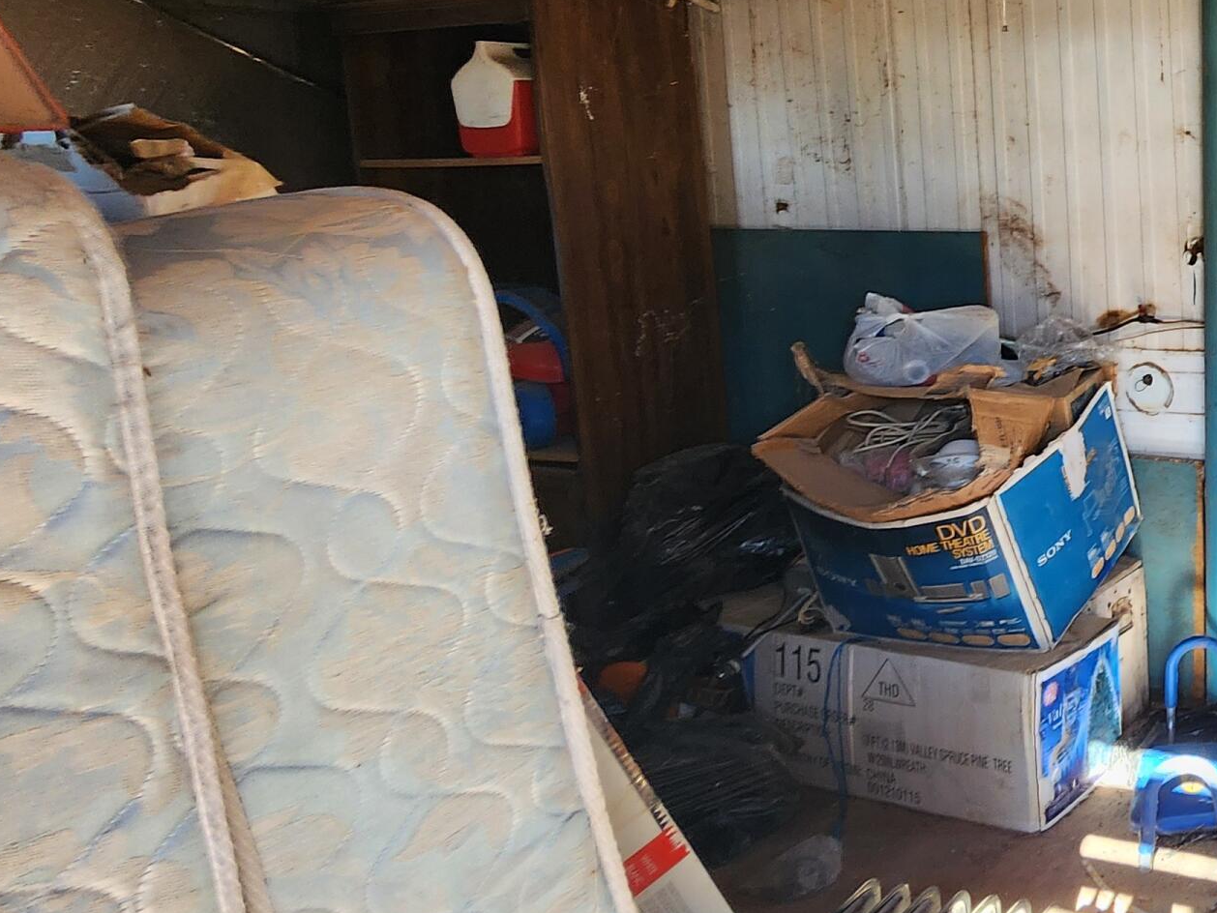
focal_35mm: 31
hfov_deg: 41.3
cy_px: 232
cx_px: 1440
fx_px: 1090
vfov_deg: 44.0
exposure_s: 1/60
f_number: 2.2
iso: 125
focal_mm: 2.2
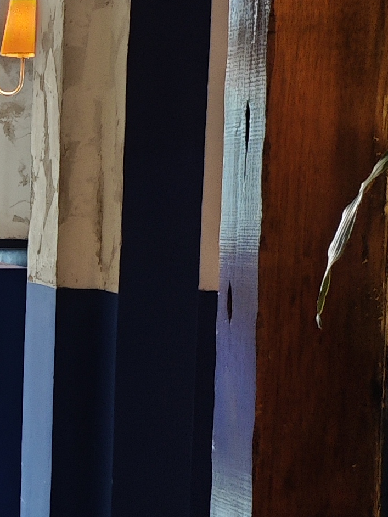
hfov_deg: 11.7
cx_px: -393
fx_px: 1688
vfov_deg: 17.4
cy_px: 290
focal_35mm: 113
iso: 250
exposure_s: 1/24.1
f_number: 1.59
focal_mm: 4.94
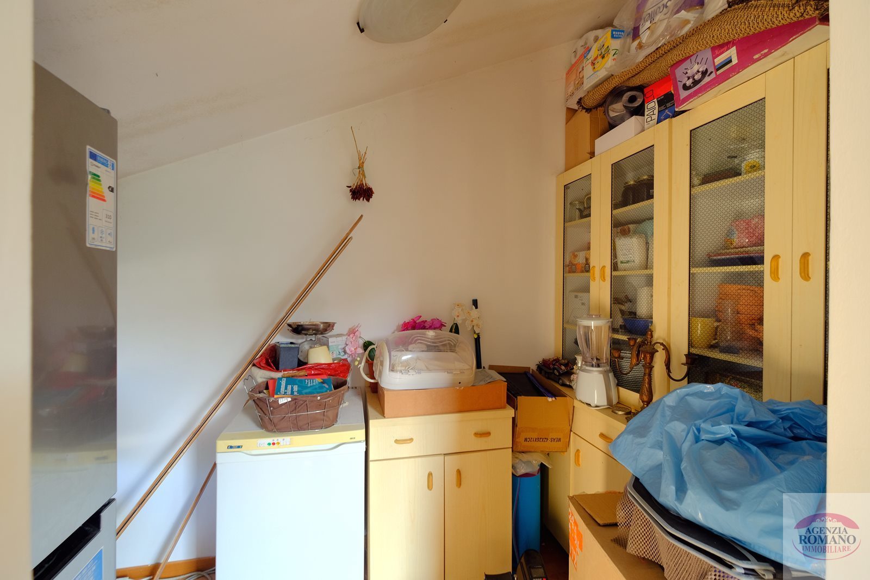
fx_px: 363
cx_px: 435
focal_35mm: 15
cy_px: 290
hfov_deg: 100.4
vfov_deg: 77.3
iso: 400
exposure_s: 1/15
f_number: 4
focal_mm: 10
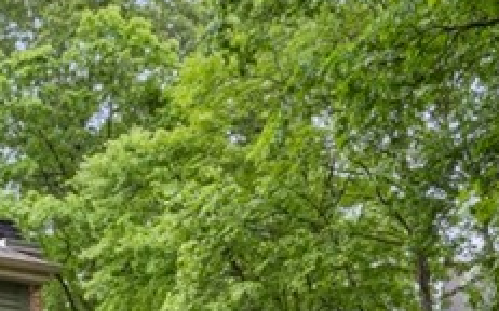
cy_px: 648
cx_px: -253
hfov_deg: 19.4
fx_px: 1269
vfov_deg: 12.2
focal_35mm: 93
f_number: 8
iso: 400
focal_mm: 19.5
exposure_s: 1/60
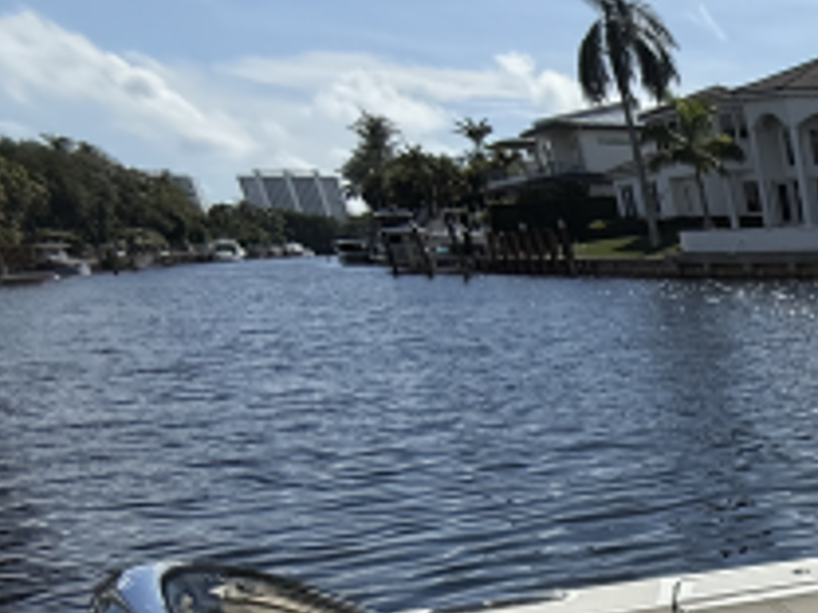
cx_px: 1198
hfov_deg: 28.8
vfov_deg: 28.4
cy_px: 719
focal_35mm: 45
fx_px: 1063
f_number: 2.2
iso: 64
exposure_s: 1/4149
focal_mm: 2.22
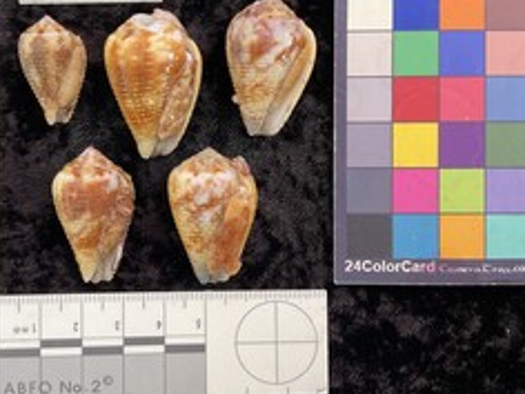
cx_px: 202
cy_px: 164
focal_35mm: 43
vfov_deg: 33.5
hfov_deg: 43.6
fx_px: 652
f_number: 1.8
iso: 64
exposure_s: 1/50
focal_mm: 3
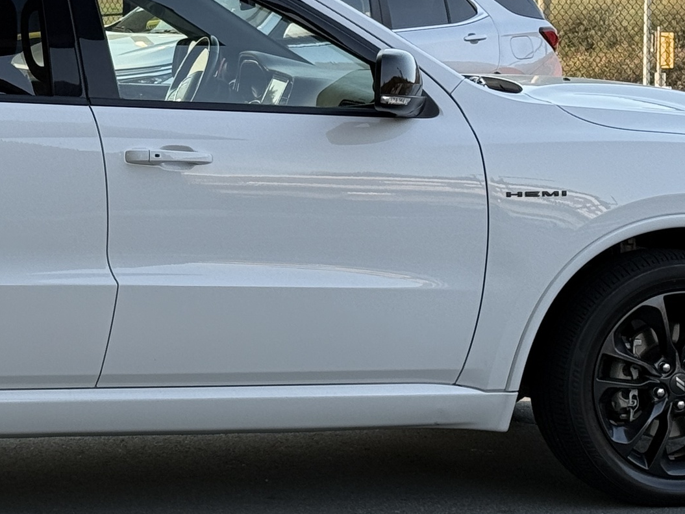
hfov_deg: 14.8
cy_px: 193
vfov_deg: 11.3
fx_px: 2592
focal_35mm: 131
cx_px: 28
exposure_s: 1/538
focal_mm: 6.76
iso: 64
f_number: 1.78
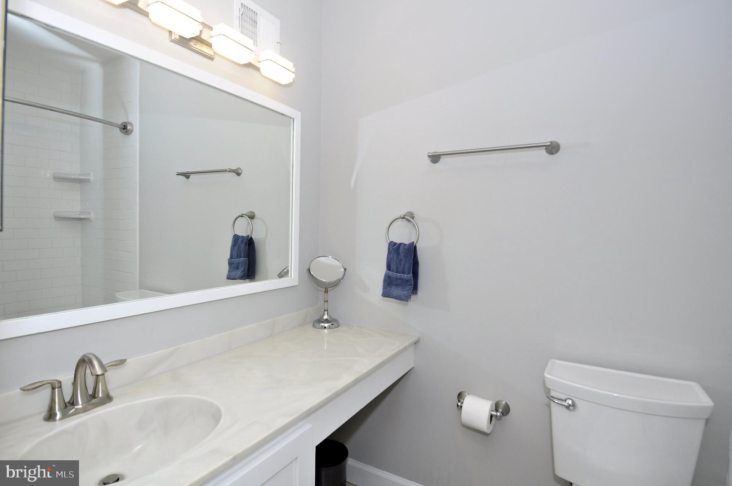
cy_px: 243
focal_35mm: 18
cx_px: 366
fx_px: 366
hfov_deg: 90.1
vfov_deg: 67.2
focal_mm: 12
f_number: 6.3
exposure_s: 1/125
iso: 400
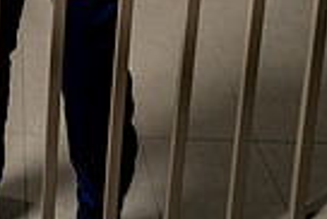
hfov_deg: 22.6
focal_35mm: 86
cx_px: -12
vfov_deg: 12.4
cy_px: -315
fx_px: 782
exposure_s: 1/250
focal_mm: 26
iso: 100
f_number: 5.6
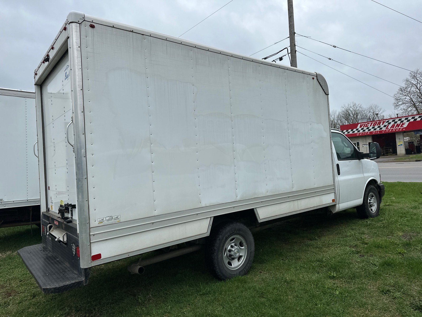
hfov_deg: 71.6
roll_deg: +5.4
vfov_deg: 56.8
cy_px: 158
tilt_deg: +0.8
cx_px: 211
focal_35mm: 24
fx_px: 293
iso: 80
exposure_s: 1/2525
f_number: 1.78
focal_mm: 6.86
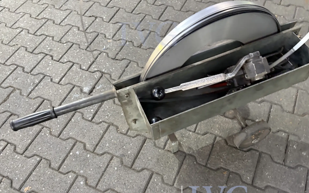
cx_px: 155
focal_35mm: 28
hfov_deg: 66.5
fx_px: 236
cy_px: 116
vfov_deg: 44.3
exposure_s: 1/33
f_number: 1.6
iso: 400
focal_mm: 5.96
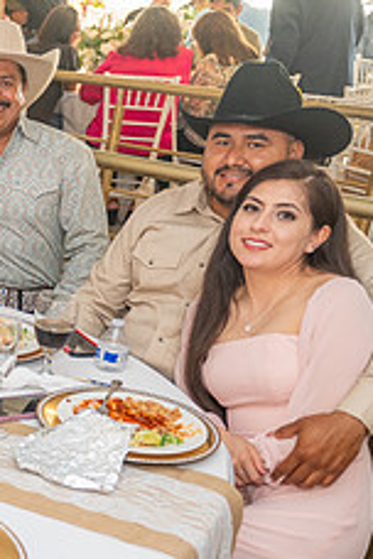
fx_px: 948
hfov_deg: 18.8
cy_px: 371
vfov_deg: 32.6
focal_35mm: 61
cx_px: -231
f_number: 2.8
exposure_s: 1/160
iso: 800
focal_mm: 24
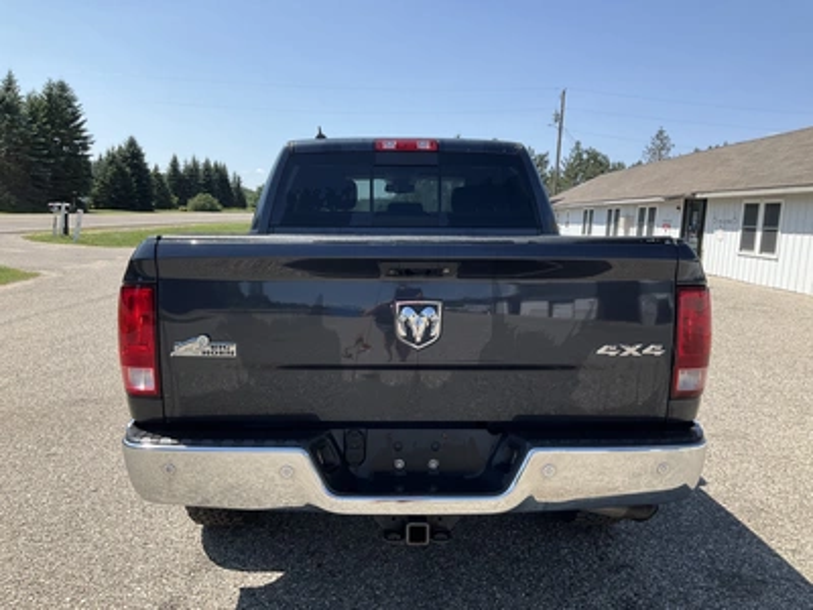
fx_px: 681
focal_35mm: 29
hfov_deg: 61.7
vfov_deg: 48.2
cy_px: 305
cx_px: 406
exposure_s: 1/1490
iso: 25
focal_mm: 3
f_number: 1.8
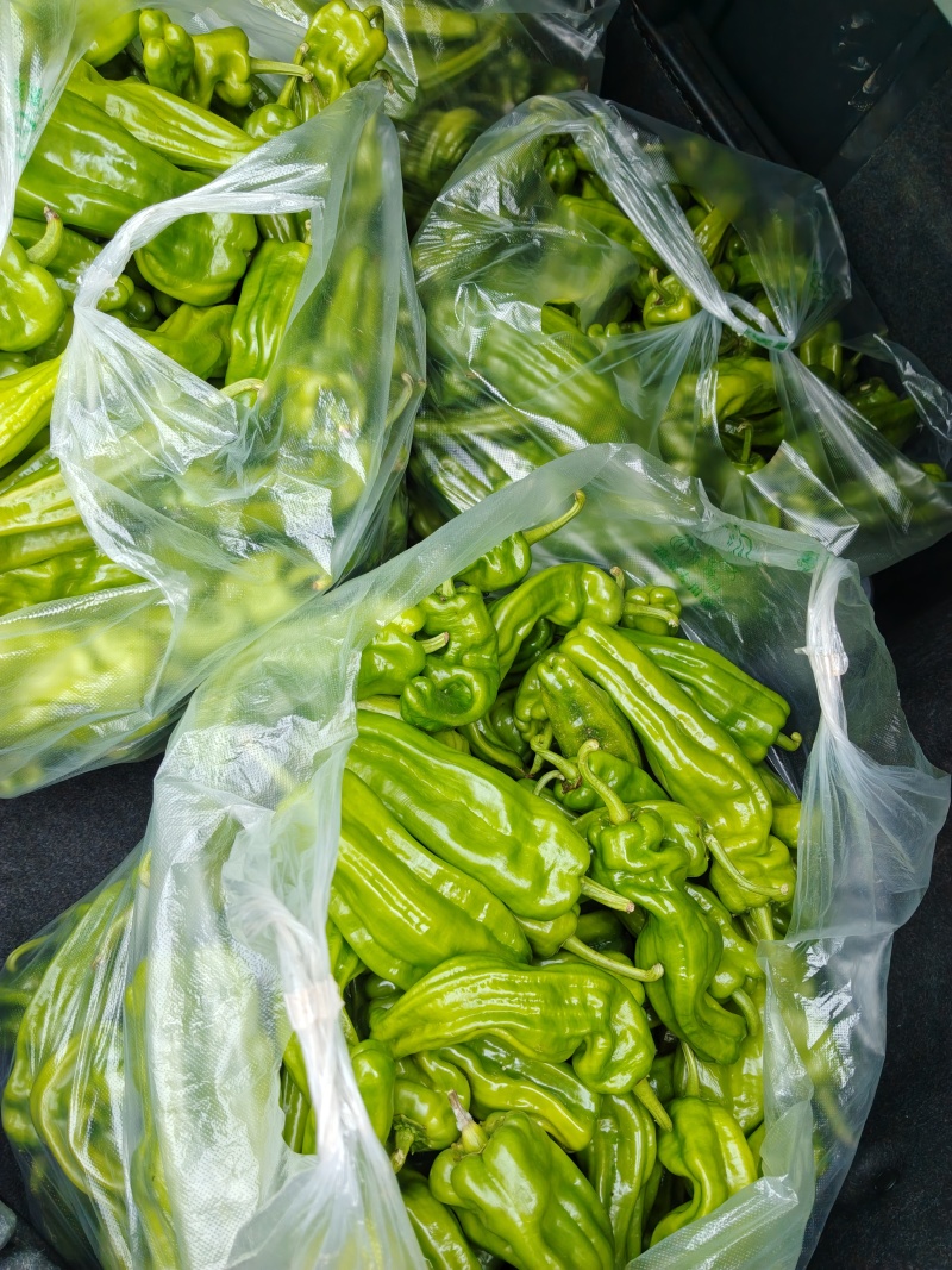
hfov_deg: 53.1
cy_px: 635
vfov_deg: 67.3
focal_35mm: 26
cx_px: 476
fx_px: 954
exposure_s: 1/100
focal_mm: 4.82
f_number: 1.88
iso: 141
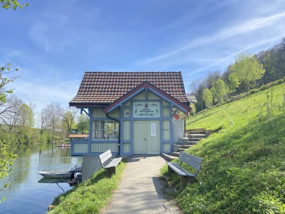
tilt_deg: +10.5
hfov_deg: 67.3
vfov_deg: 53.1
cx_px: 142
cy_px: 107
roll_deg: -1.1
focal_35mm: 26
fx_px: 214
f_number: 1.8
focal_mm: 4.25
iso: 32
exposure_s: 1/1016
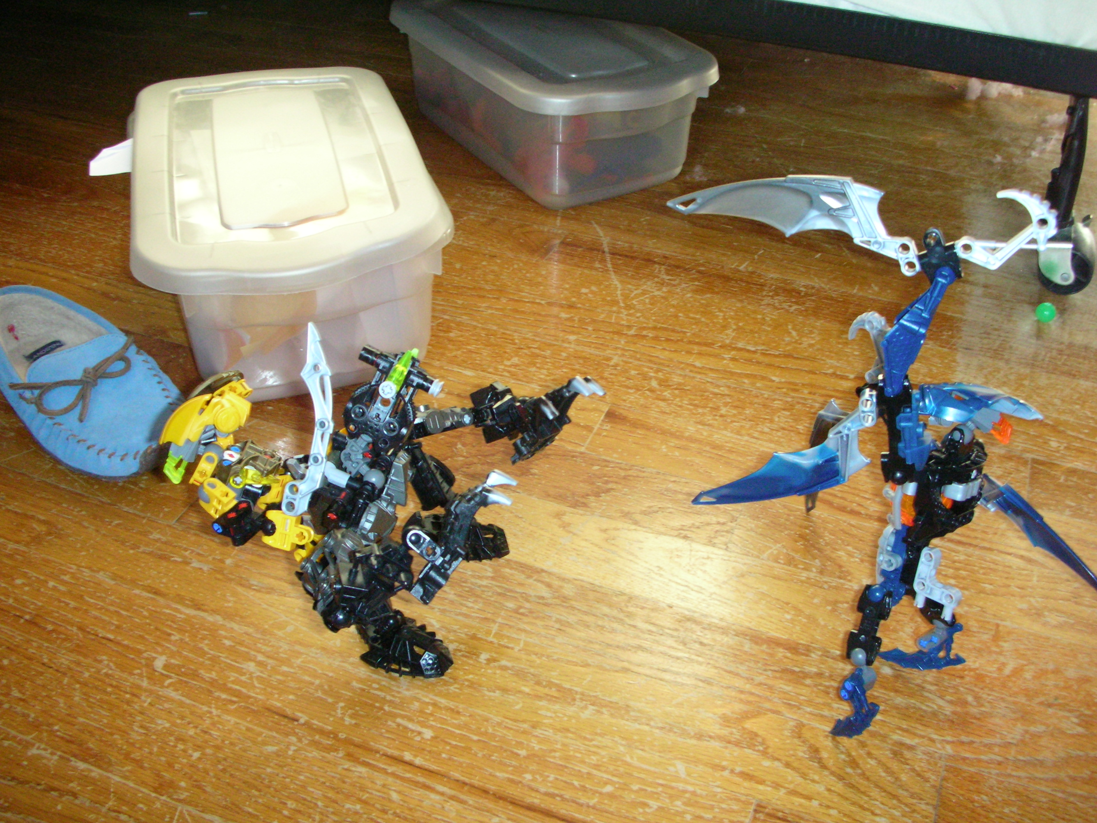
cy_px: 412
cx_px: 548
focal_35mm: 35
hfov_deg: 52.6
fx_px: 1109
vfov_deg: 40.7
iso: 196
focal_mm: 5.8
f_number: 3
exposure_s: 1/30
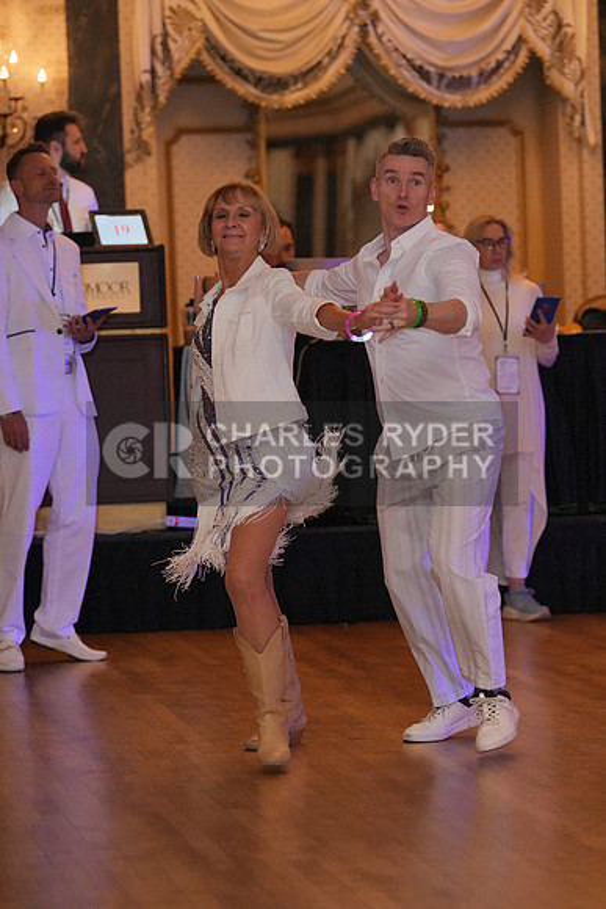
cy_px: 454
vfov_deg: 15.6
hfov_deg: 10.5
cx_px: 303
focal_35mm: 131
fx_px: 3306
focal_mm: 131
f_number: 3.5
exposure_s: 1/250
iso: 8000
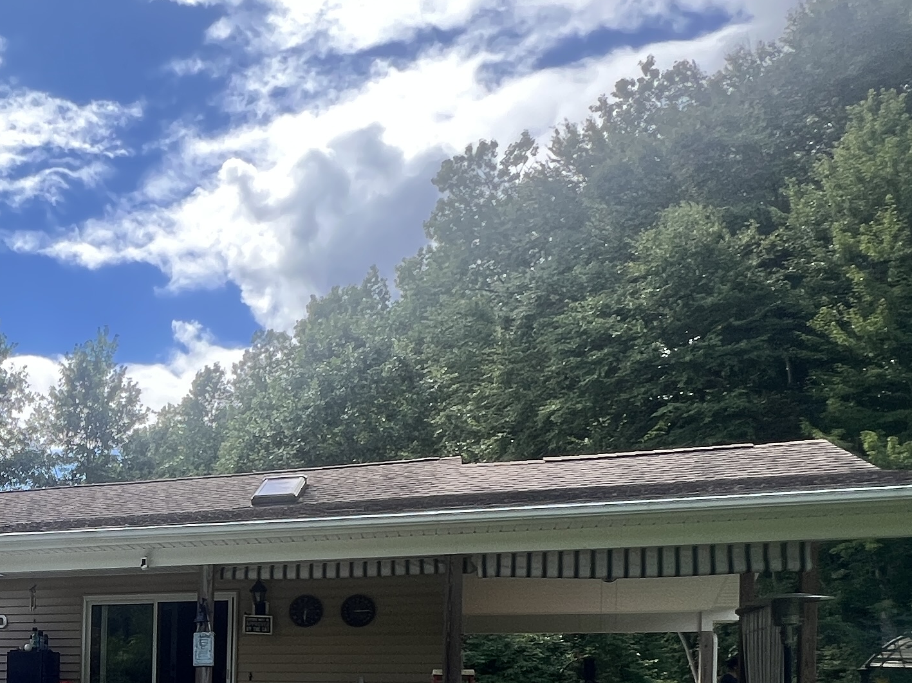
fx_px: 975
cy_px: 707
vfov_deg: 34.6
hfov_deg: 41.7
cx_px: -50
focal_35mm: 37
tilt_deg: -0.2
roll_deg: -1.4
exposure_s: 1/536
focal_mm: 1.57
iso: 32
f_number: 1.8
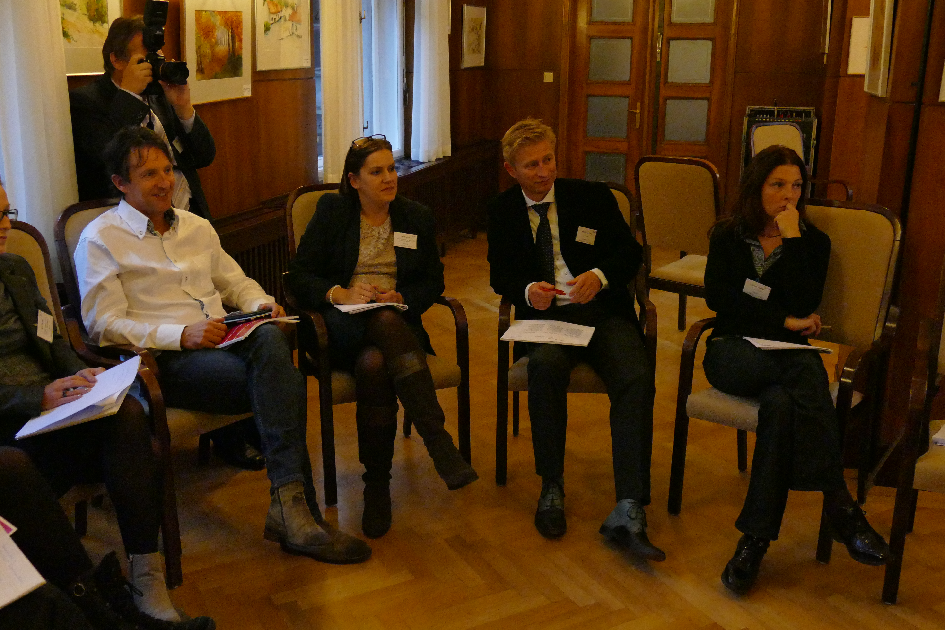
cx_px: 472
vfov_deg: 36.9
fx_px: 945
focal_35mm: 36
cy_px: 315
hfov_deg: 53.1
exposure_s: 1/125
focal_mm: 13.16
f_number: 3.1
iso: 3200
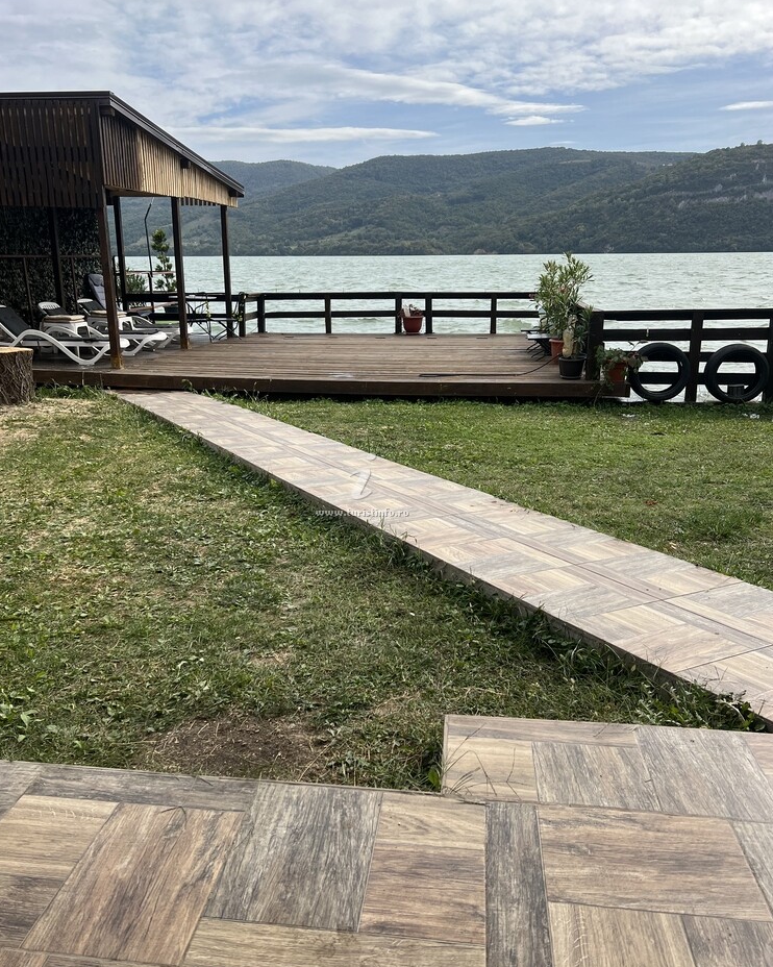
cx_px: 375
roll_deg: +0.3
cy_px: 496
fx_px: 801
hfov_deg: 51.5
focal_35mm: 28
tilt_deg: -15.4
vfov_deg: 62.2
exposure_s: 1/3356
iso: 50
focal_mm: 5.7
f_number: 1.5
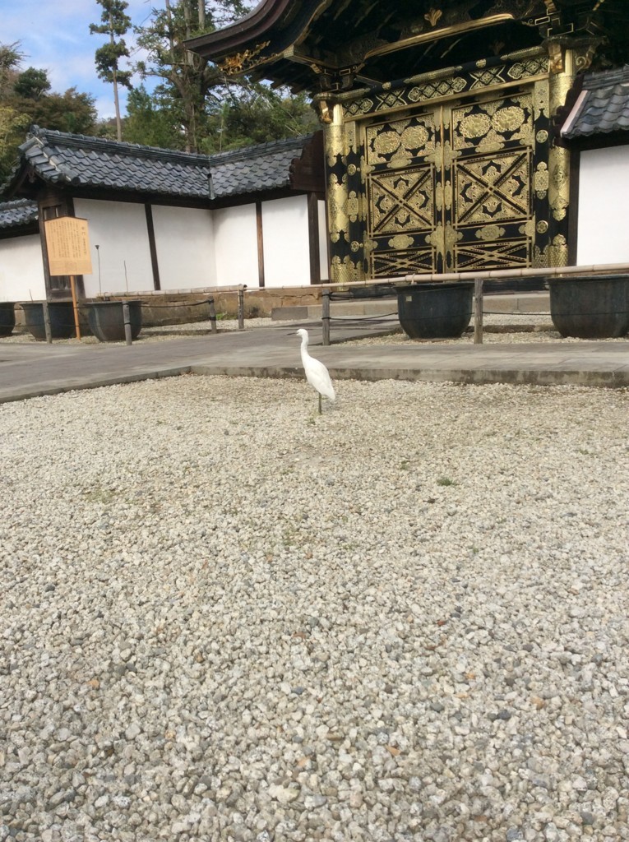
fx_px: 777
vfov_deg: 56.9
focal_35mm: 32
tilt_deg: -9.4
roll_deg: +4.0
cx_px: 314
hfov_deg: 44.1
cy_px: 421
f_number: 2.4
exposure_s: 1/1167
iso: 32
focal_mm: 3.3
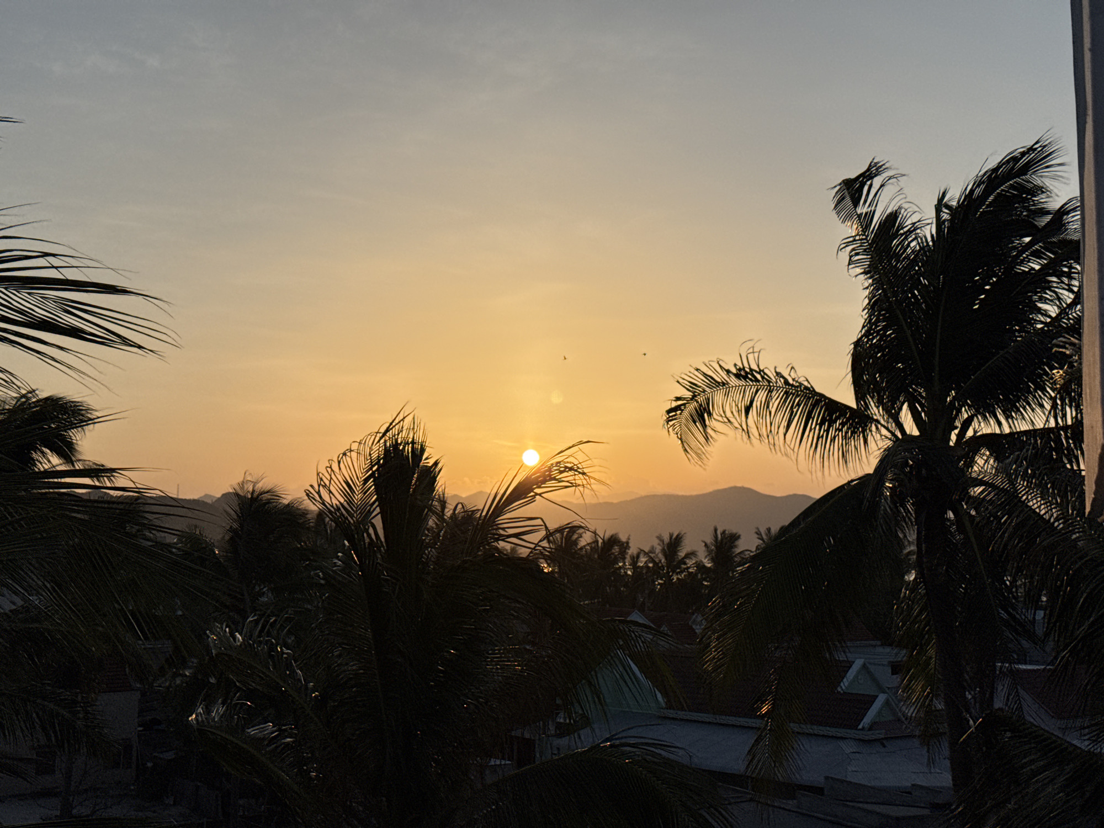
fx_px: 1531
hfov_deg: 39.7
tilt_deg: +5.3
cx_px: 552
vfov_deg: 30.3
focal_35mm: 48
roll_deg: -0.6
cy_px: 414
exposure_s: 1/9901
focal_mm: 6.76
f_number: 1.78
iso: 64
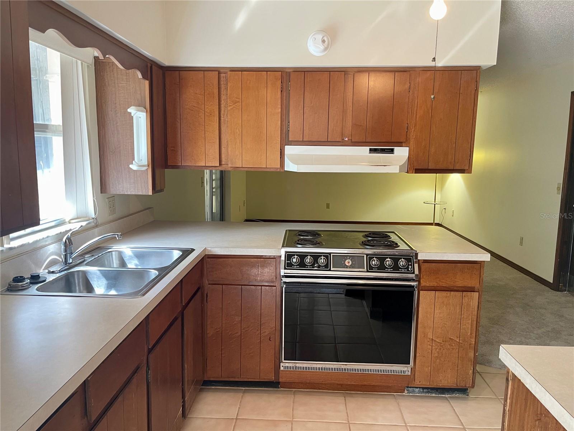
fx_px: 415
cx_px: 287
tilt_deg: -9.0
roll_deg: -0.8
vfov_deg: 54.9
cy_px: 216
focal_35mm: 25
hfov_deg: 69.4
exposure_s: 1/60
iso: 320
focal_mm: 5.1
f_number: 1.6
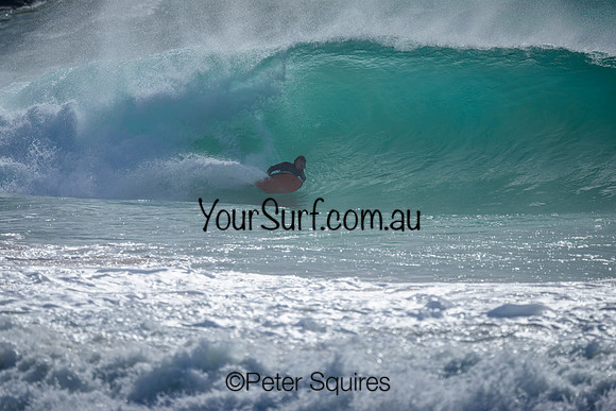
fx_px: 13691
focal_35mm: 800
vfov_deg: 1.7
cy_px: 206
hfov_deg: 2.6
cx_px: 308
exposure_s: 1/2000
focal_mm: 800
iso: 125
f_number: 6.3
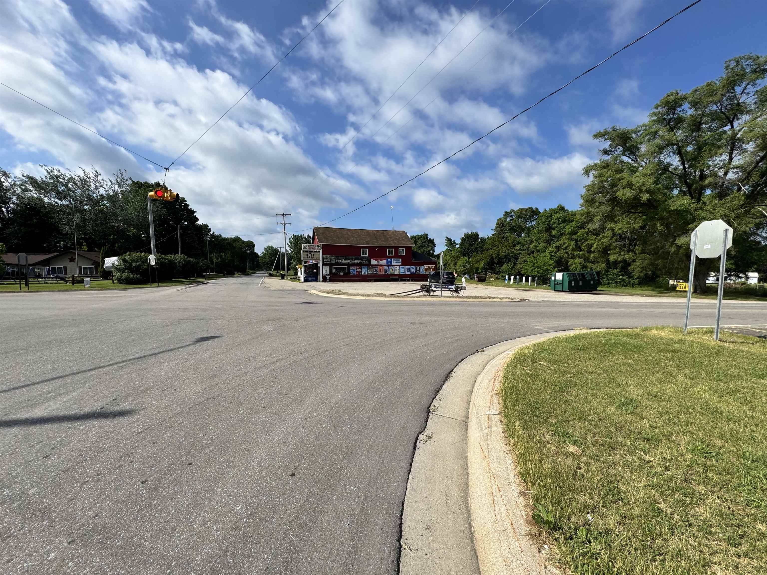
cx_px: 384
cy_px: 288
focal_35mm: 14
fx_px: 310
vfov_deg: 85.7
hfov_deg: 102.1
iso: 50
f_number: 2.2
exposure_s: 1/2415
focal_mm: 2.22
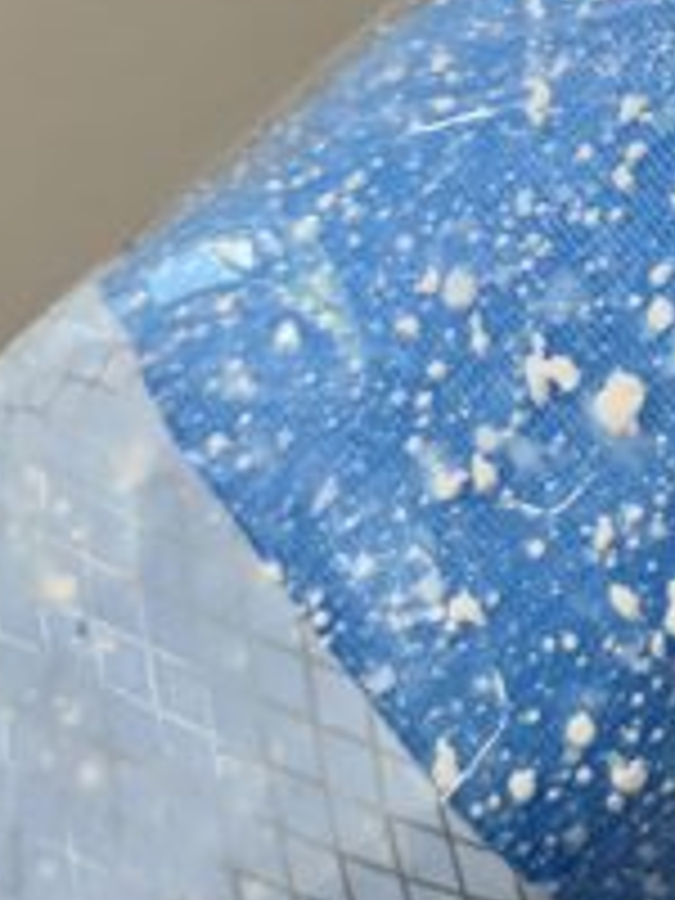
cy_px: -140
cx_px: 1206
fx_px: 2496
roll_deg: -0.4
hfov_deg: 13.8
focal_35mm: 96
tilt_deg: -24.8
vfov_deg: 19.4
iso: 80
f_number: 1.78
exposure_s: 1/140
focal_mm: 6.76
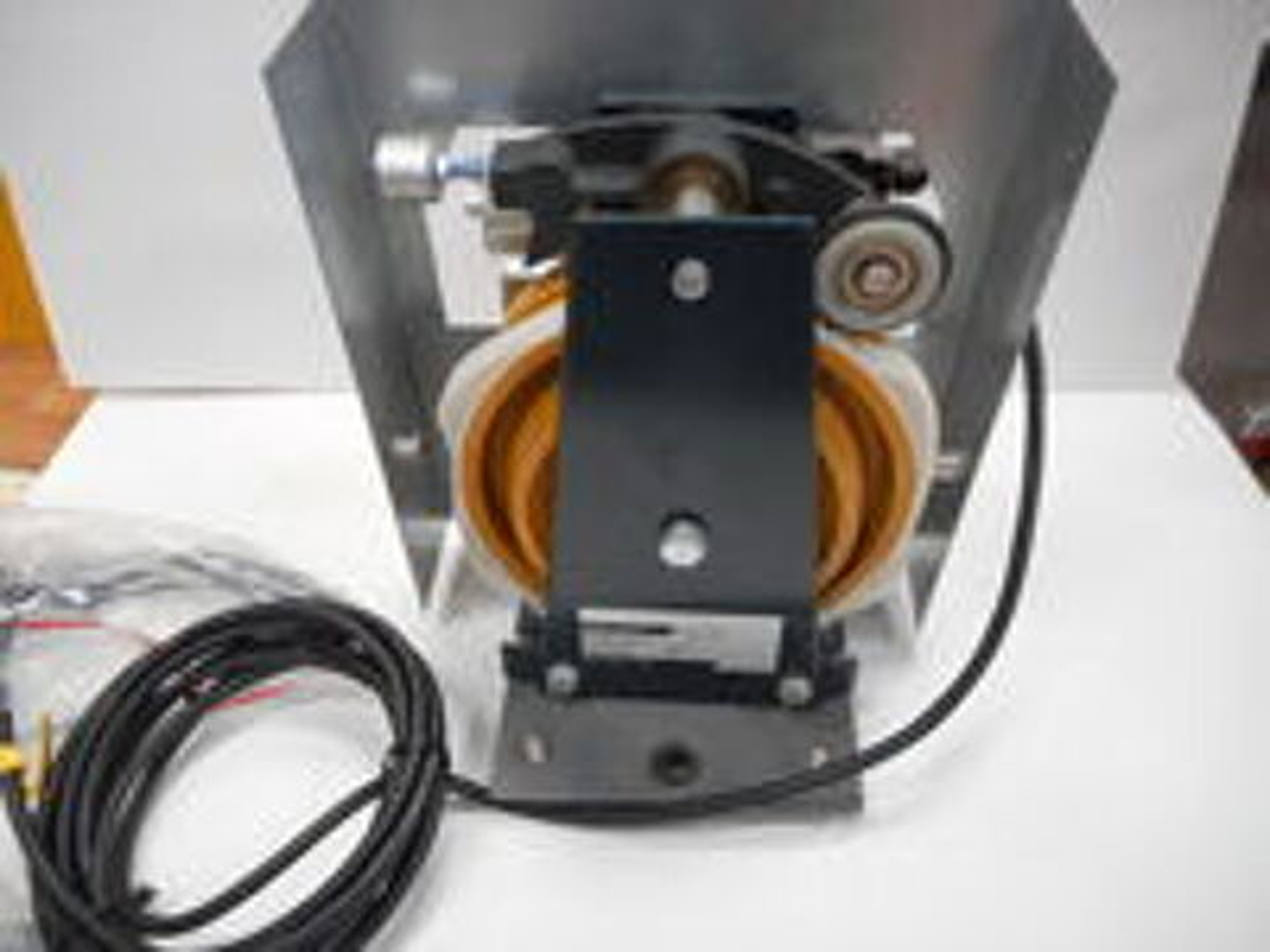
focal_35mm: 25
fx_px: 917
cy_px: 476
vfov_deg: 54.9
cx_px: 635
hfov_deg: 69.4
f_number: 3.7
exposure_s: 1/30
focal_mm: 4.5
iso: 400
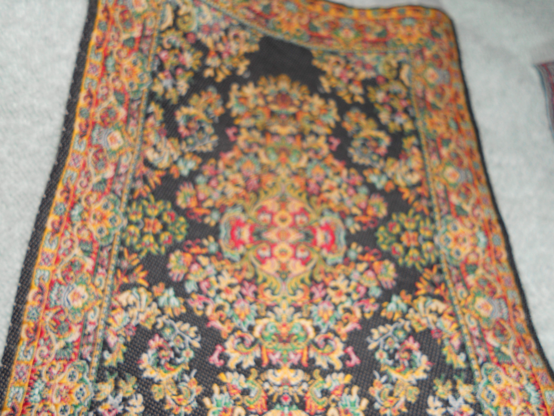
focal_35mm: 32
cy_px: 208
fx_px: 512
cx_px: 277
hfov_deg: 56.8
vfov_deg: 44.2
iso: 80
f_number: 8.8
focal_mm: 5.8
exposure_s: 1/25
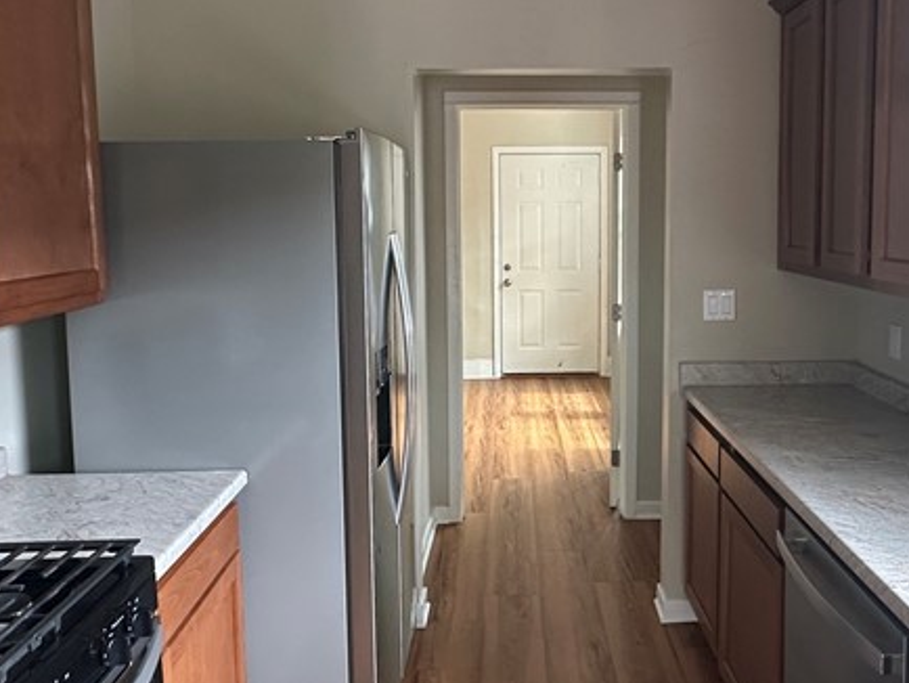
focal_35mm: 33
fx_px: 867
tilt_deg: -5.4
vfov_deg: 42.9
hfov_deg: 55.1
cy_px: 295
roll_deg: -0.2
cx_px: 519
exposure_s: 1/99
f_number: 2.2
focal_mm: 2.22
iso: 250
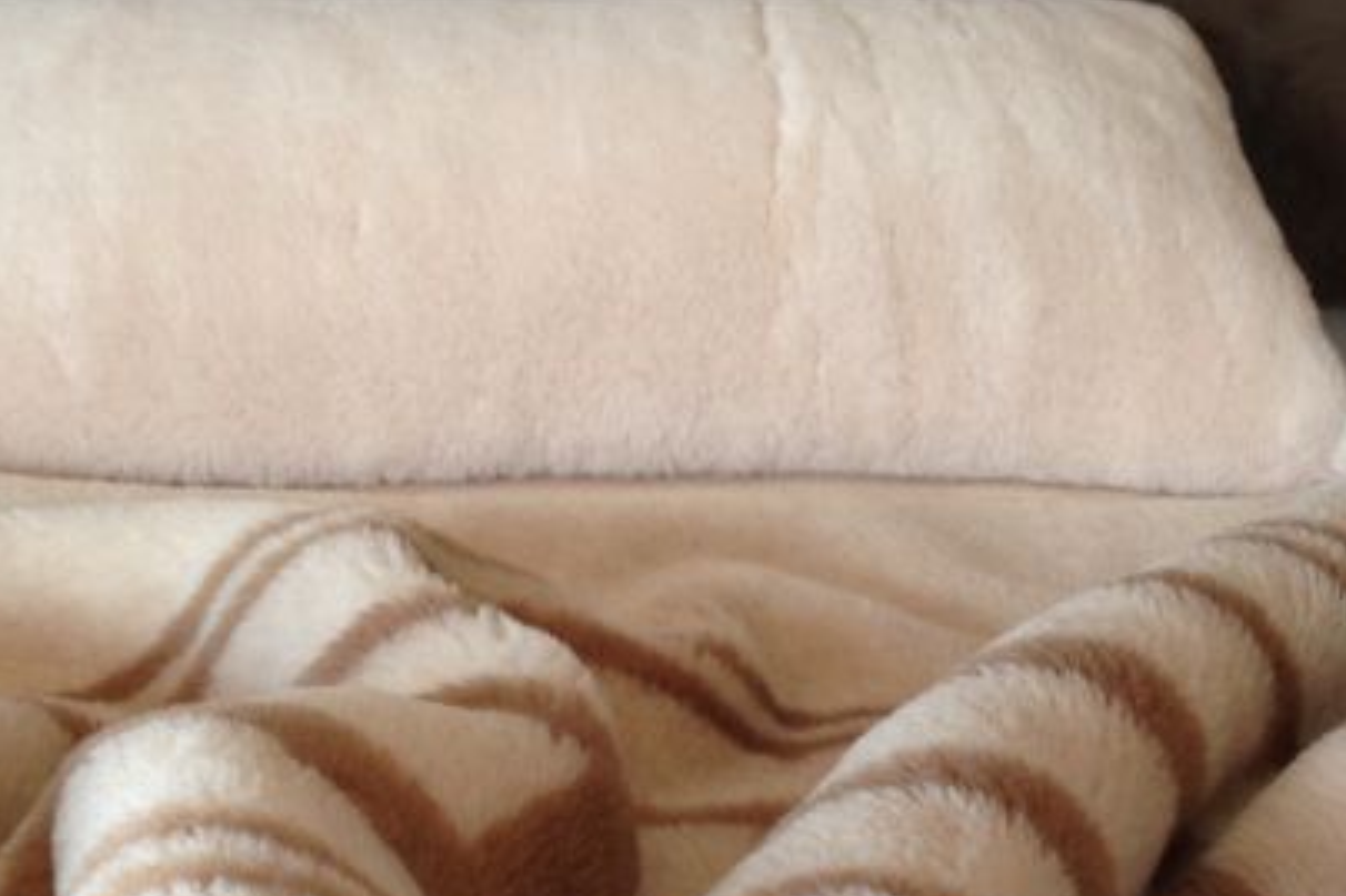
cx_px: 603
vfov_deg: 19.7
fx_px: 2541
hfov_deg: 29.6
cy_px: 773
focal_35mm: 68
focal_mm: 4.12
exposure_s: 1/30
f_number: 2.4
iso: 64
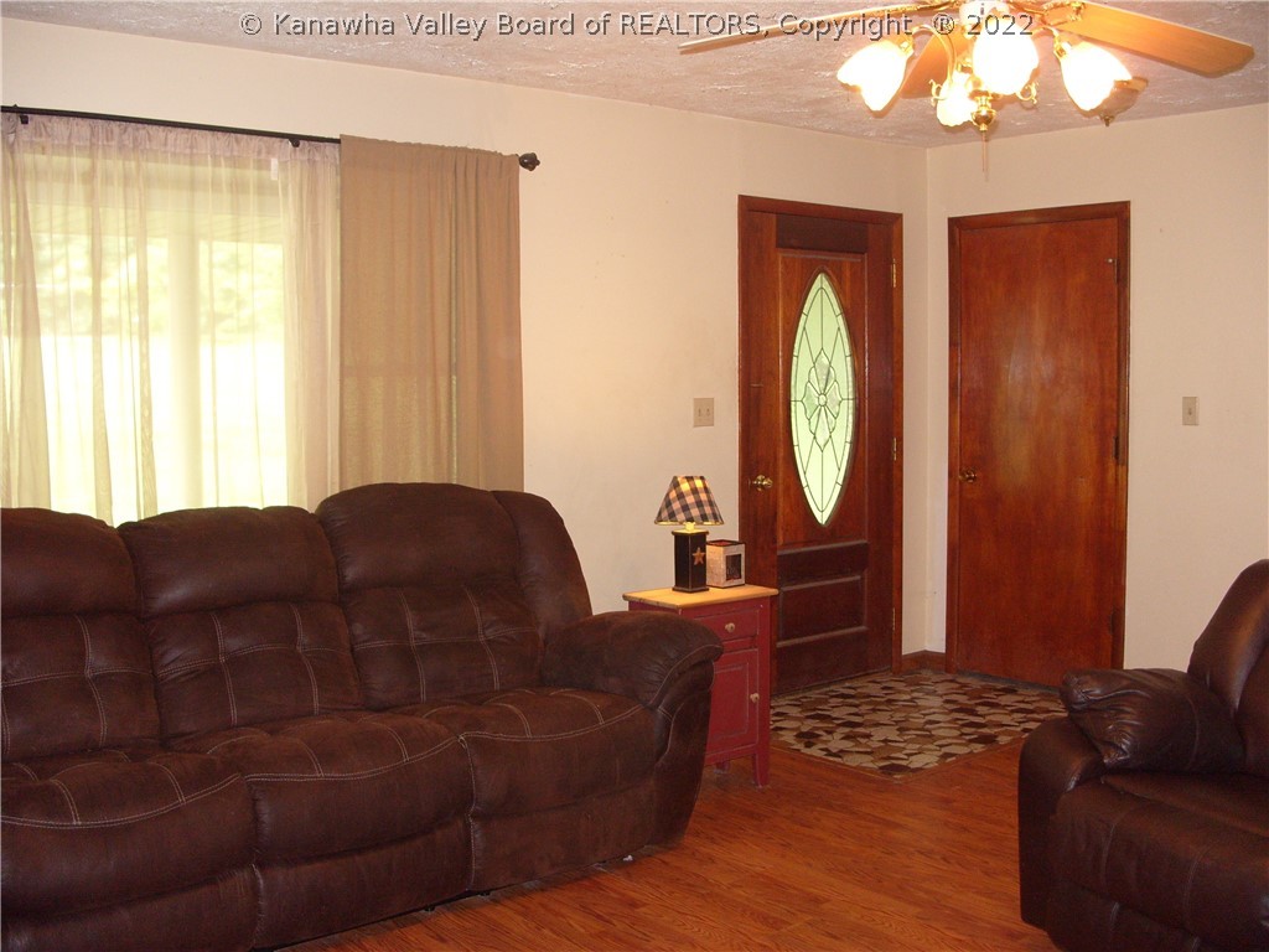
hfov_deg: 52.6
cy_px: 476
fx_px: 1283
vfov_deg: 40.7
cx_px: 634
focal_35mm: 35
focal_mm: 7.8
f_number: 2.8
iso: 200
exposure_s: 1/45
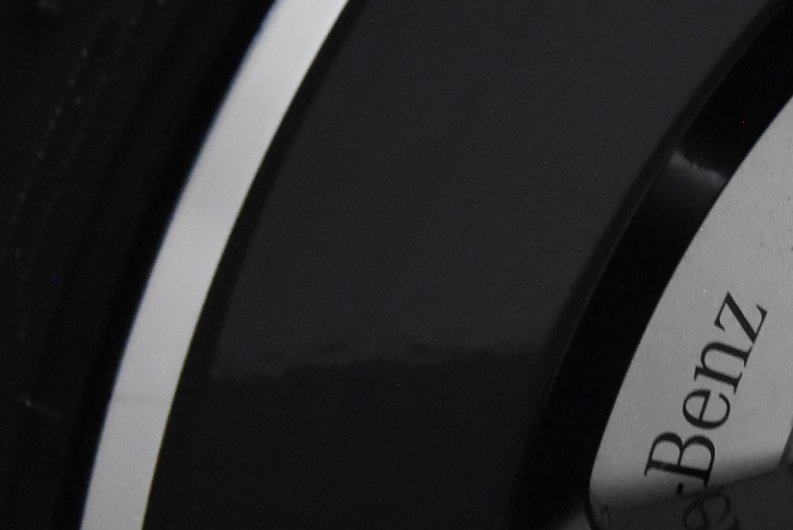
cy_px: 365
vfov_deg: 15.0
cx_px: 831
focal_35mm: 91
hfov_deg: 21.4
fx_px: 2006
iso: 4000
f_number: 5.6
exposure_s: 1/60
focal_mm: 20
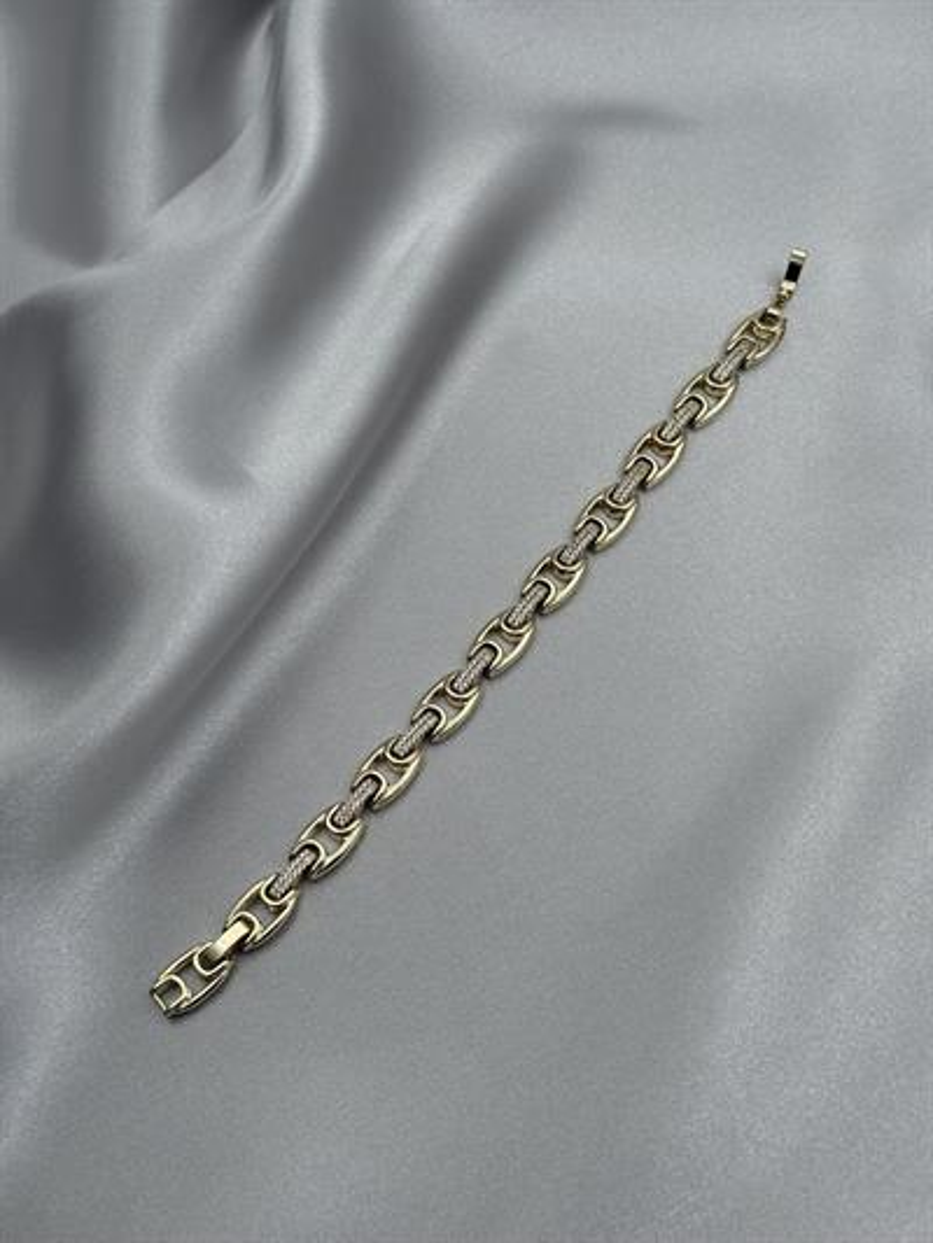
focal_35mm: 48
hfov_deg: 30.3
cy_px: 622
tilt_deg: -61.1
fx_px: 1724
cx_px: 466
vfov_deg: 39.6
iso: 64
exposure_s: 1/1754
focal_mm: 6.76
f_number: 1.78
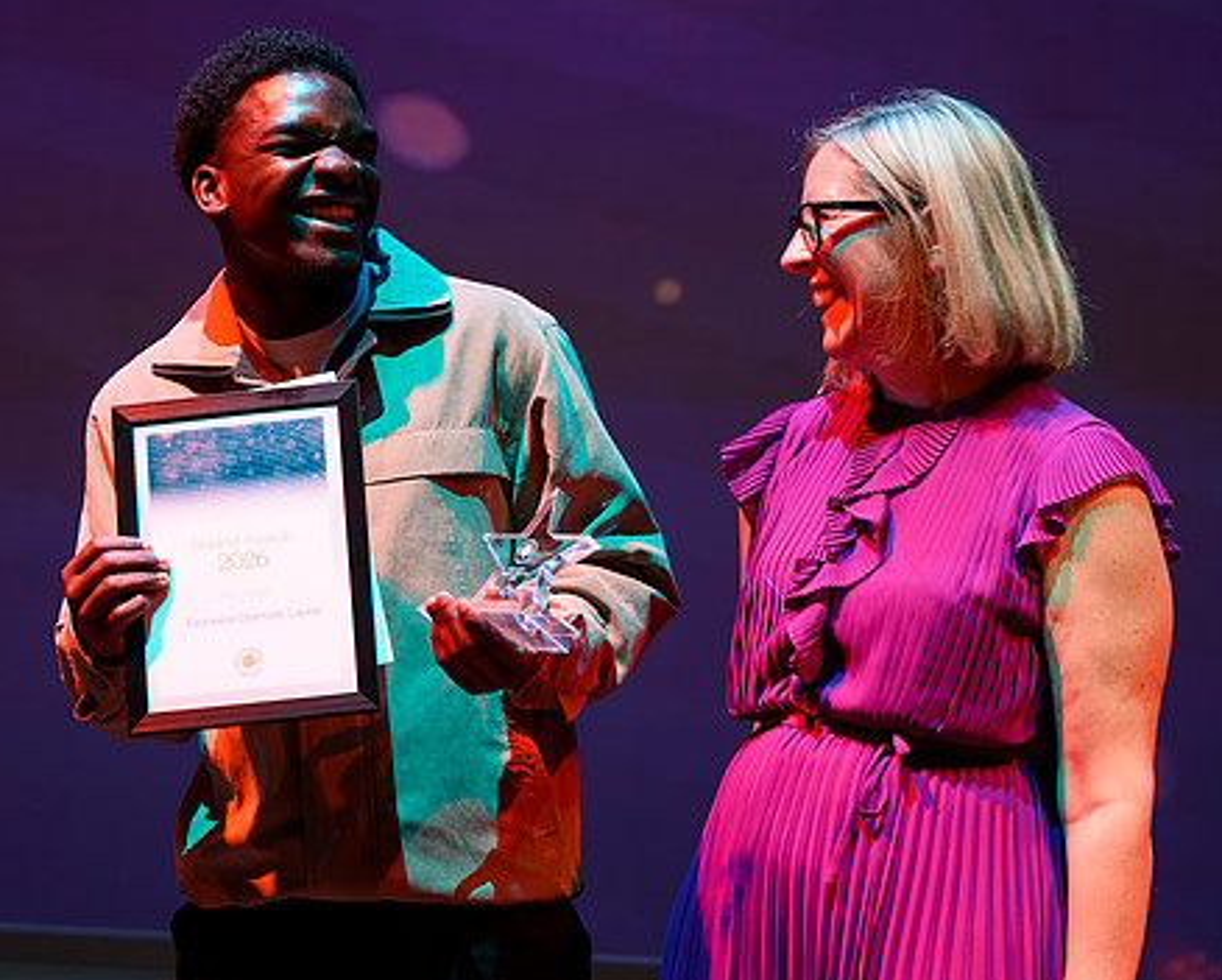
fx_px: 3547
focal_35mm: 98
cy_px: 529
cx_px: 476
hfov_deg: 19.5
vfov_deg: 15.7
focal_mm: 70
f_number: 2.8
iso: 1600
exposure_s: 1/125
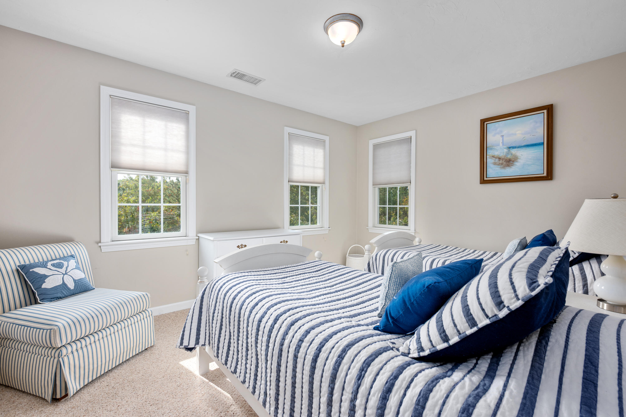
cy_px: 208
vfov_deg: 73.7
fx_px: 278
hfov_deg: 96.7
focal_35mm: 16
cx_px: 313
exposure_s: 1/20
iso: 320
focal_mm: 16
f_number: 8
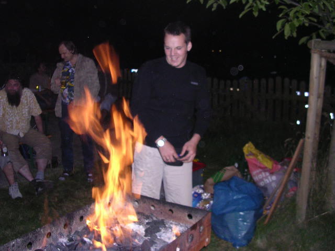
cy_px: 126
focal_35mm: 38
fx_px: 368
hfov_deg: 49.0
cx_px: 168
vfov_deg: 37.7
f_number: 2.8
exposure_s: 1/60.1
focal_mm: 5.8
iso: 364
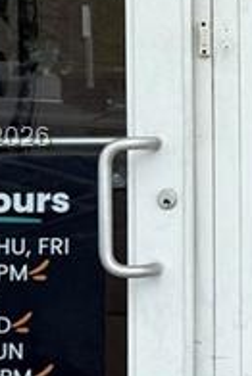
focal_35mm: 153
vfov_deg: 13.4
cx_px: 560
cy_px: 140
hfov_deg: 8.4
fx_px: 1604
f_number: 1.78
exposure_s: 1/1653
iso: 80
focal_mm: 6.76
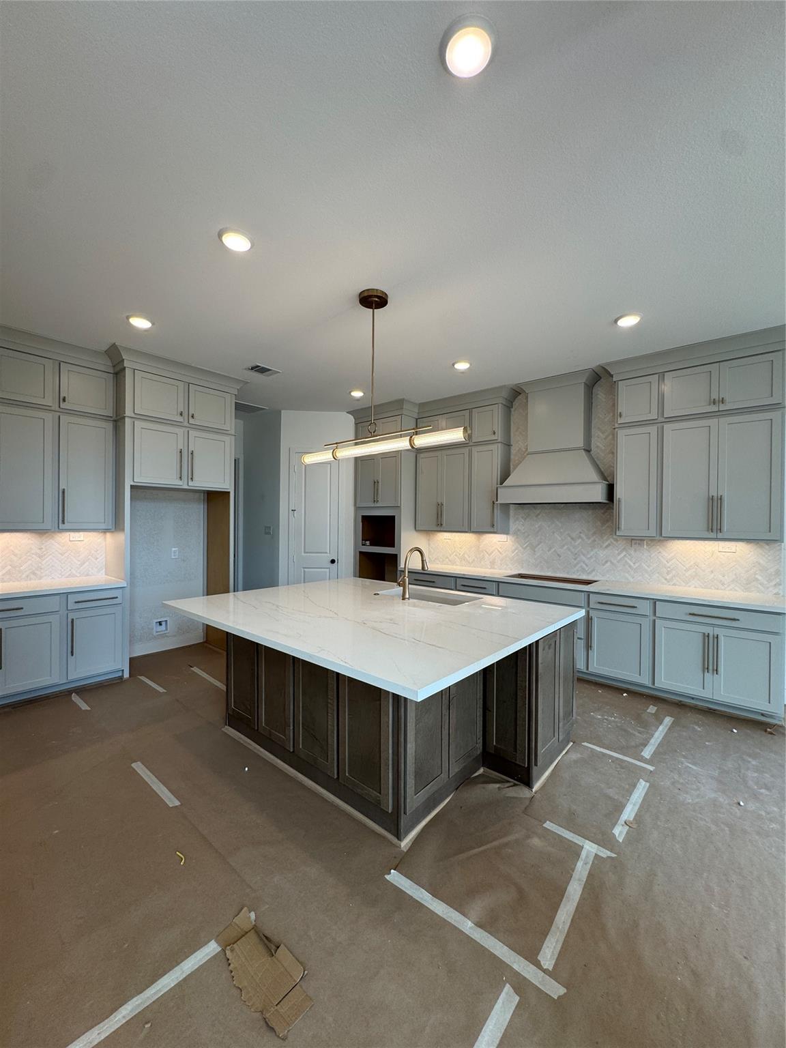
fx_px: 424
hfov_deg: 85.7
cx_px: 393
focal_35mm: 14
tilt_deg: +0.1
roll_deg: -0.5
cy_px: 524
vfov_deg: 102.1
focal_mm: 2.22
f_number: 2.2
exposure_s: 1/120
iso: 50
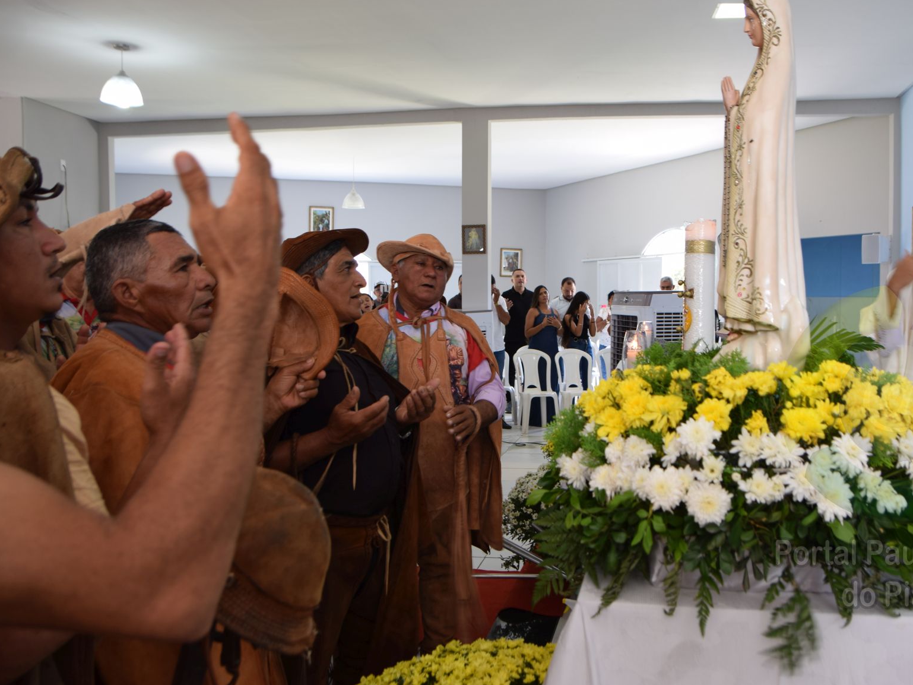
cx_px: 548
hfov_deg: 58.5
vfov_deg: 46.0
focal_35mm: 31
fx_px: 807
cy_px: 319
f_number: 3.2
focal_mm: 17
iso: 125
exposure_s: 1/25
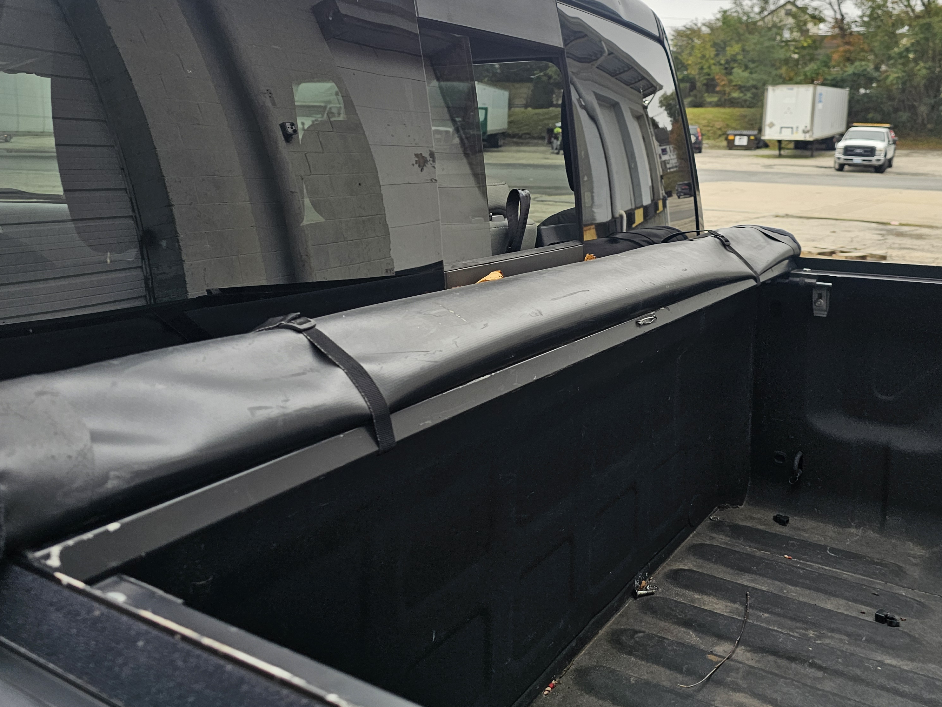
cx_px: 441
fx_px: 844
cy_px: 235
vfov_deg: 44.8
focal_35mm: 31
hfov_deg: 58.3
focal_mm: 6.3
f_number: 1.7
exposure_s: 1/180
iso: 20
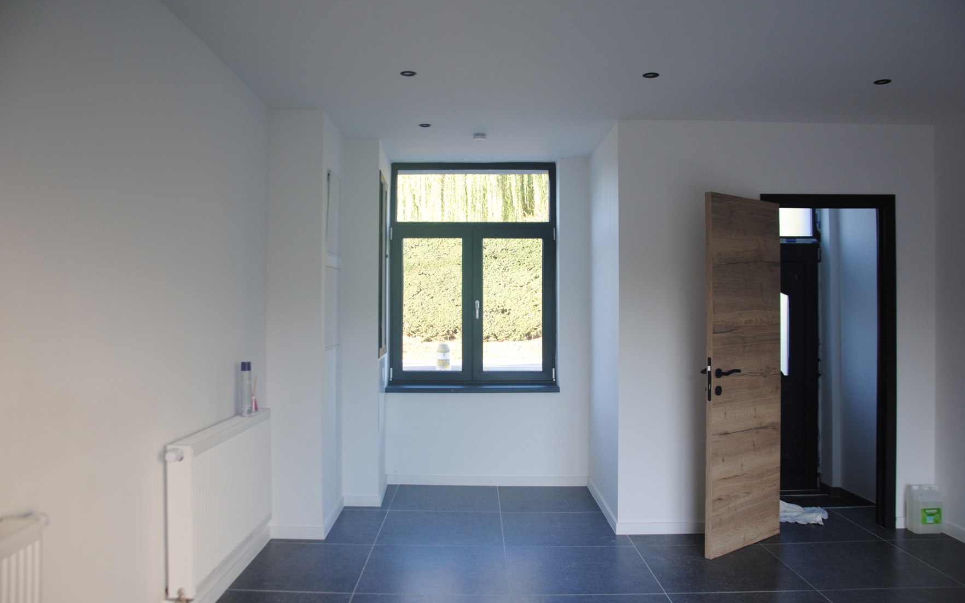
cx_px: 481
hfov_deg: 66.5
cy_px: 286
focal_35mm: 28
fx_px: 736
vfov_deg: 44.5
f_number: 3.5
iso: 200
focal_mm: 18
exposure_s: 1/50
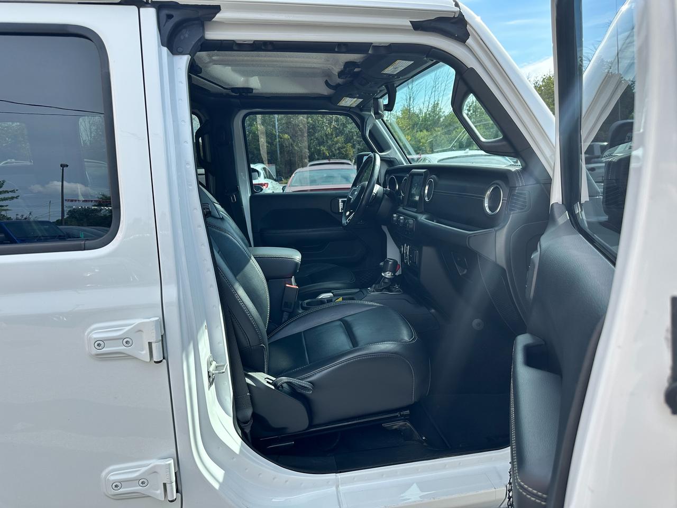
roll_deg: +3.4
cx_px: 338
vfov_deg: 56.8
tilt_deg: -11.0
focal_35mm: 24
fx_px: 469
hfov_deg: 71.6
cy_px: 254
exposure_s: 1/1751
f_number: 1.78
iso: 80
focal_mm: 6.86
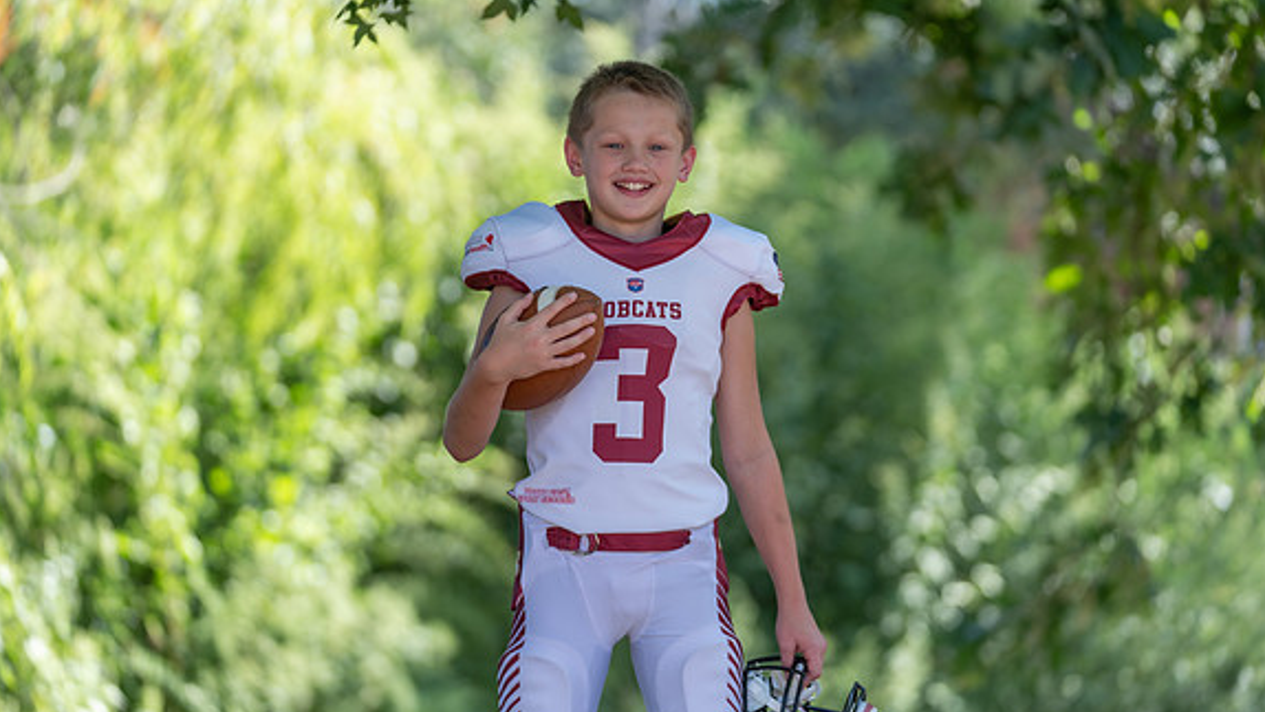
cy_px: 357
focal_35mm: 144
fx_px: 4831
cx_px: 605
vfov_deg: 8.4
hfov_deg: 14.9
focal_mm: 131
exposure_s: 1/320
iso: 125
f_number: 2.8
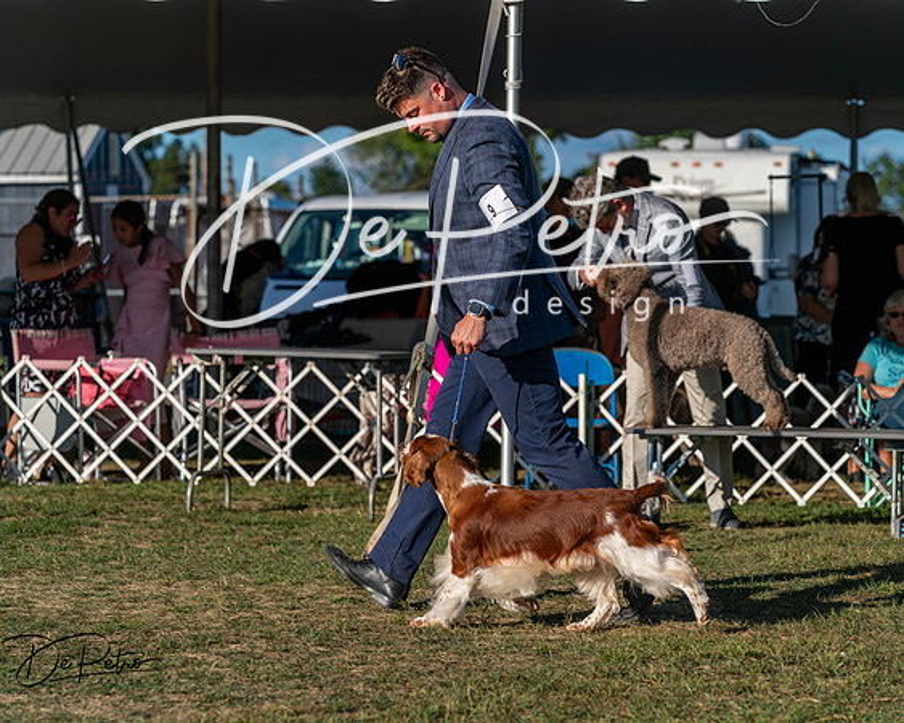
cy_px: 362
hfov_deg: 15.1
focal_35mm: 127
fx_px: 3404
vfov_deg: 12.1
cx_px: 452
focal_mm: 113
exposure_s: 1/1250
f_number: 4.5
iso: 100
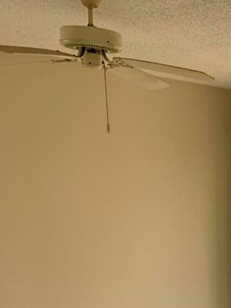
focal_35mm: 81
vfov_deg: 20.8
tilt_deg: -16.2
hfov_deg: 17.1
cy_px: 450
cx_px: 308
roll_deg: -0.3
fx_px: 720
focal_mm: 4.25
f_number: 1.8
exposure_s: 1/121
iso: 40
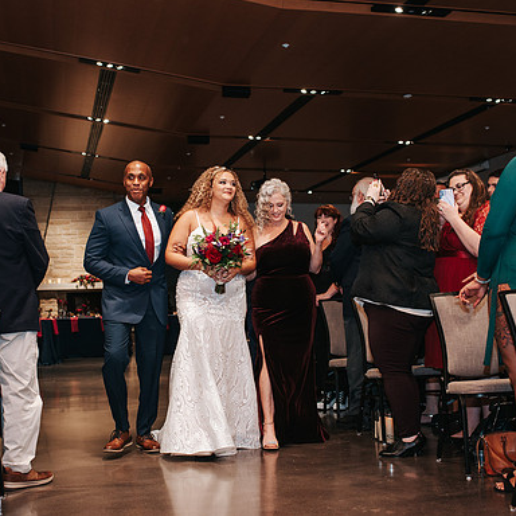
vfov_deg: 34.7
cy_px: 257
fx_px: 826
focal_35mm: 49
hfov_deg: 34.6
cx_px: 212
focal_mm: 35
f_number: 2.8
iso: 1000
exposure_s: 1/200
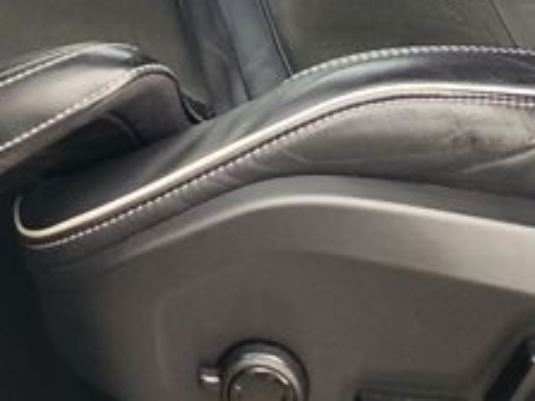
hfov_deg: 15.4
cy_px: -586
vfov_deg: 10.2
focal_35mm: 124
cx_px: -70
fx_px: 1915
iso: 50
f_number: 1.69
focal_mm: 7.01
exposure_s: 1/174
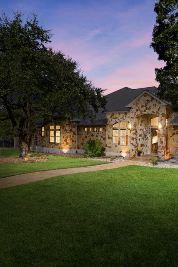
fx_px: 191
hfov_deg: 48.3
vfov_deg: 69.8
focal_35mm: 26
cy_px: 130
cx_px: 131
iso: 800
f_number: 8
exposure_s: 1/1000
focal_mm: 11
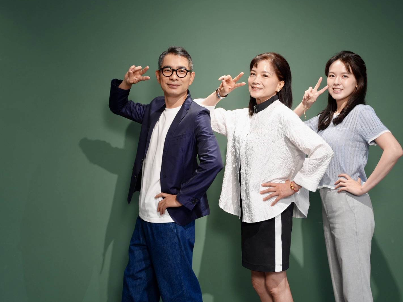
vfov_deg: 25.7
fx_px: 664
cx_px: 206
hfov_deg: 33.8
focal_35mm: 57
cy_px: 150
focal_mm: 52
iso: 640
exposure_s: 1/125
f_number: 2.8
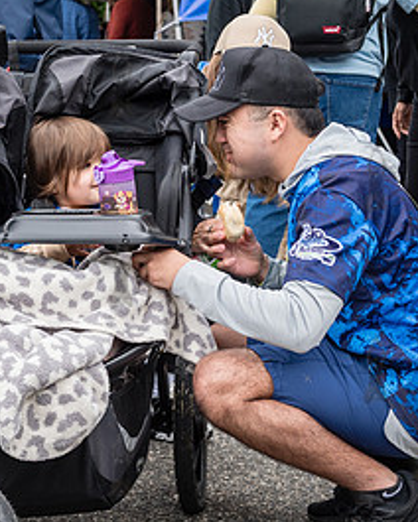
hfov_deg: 14.5
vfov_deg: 18.1
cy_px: 206
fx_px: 1639
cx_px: 97
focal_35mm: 106
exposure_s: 1/800
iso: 400
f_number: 4
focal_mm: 40
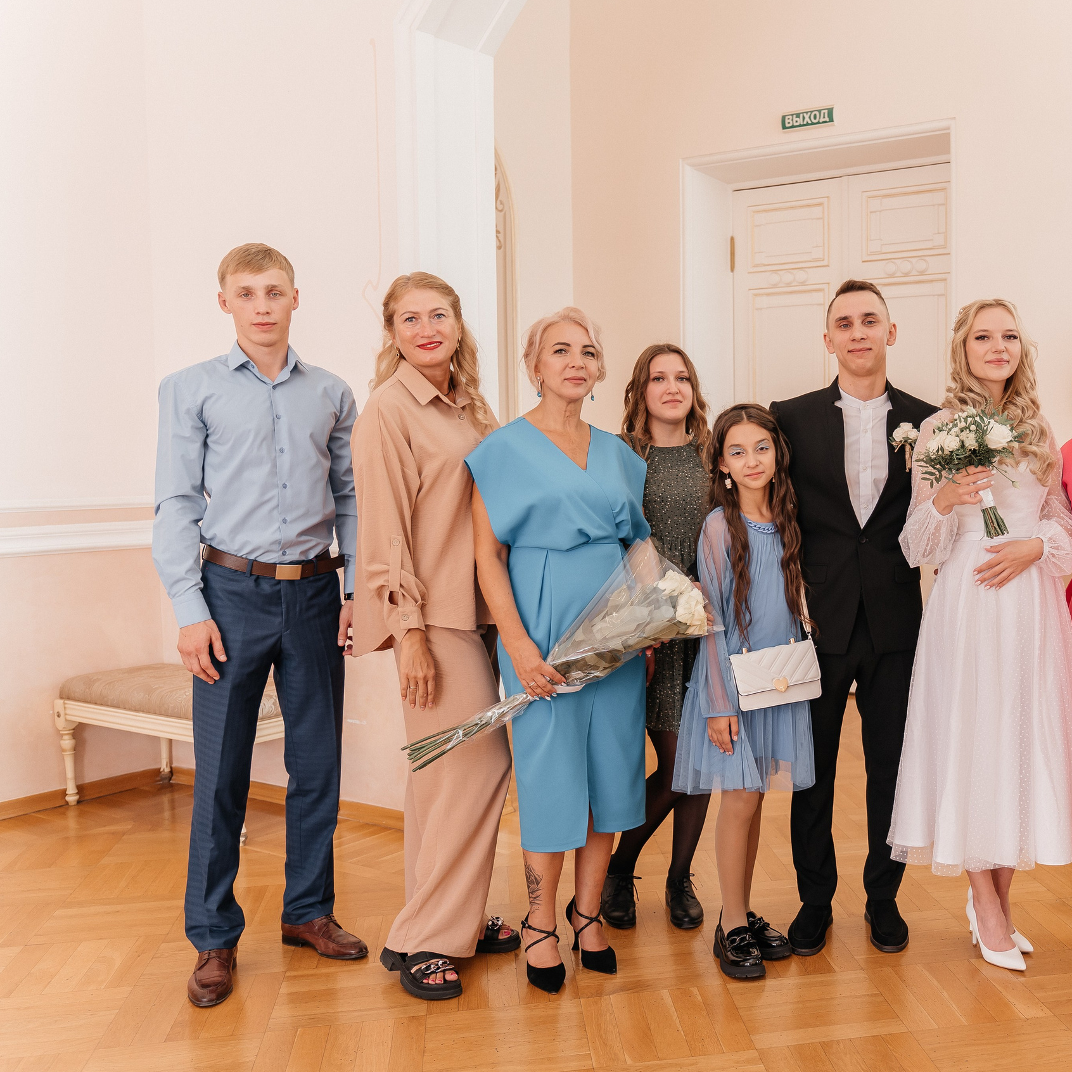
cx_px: 777
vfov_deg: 46.0
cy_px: 535
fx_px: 1261
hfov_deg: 44.8
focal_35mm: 36
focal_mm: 28
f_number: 2.8
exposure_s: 1/160
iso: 400
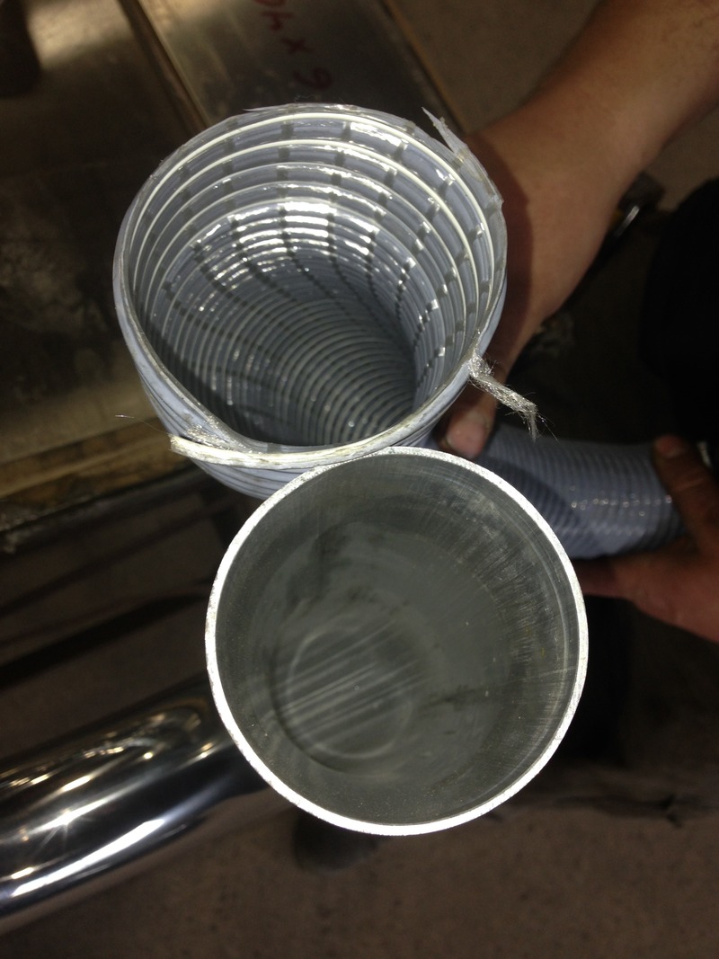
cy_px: 480
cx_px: 360
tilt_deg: -61.3
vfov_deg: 55.4
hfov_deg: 42.9
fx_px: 914
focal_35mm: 33
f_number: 2.4
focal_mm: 4.12
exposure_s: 1/42
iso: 50
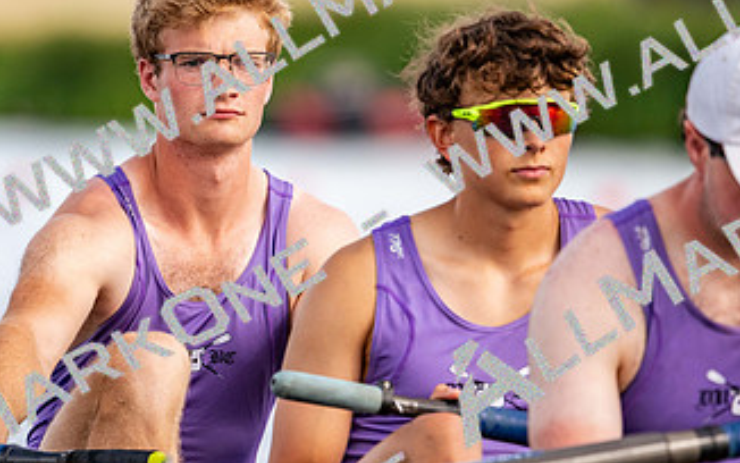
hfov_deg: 2.9
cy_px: 233
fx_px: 14647
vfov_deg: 1.8
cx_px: 259
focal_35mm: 726
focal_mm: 400
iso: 560
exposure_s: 1/2500
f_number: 4.5
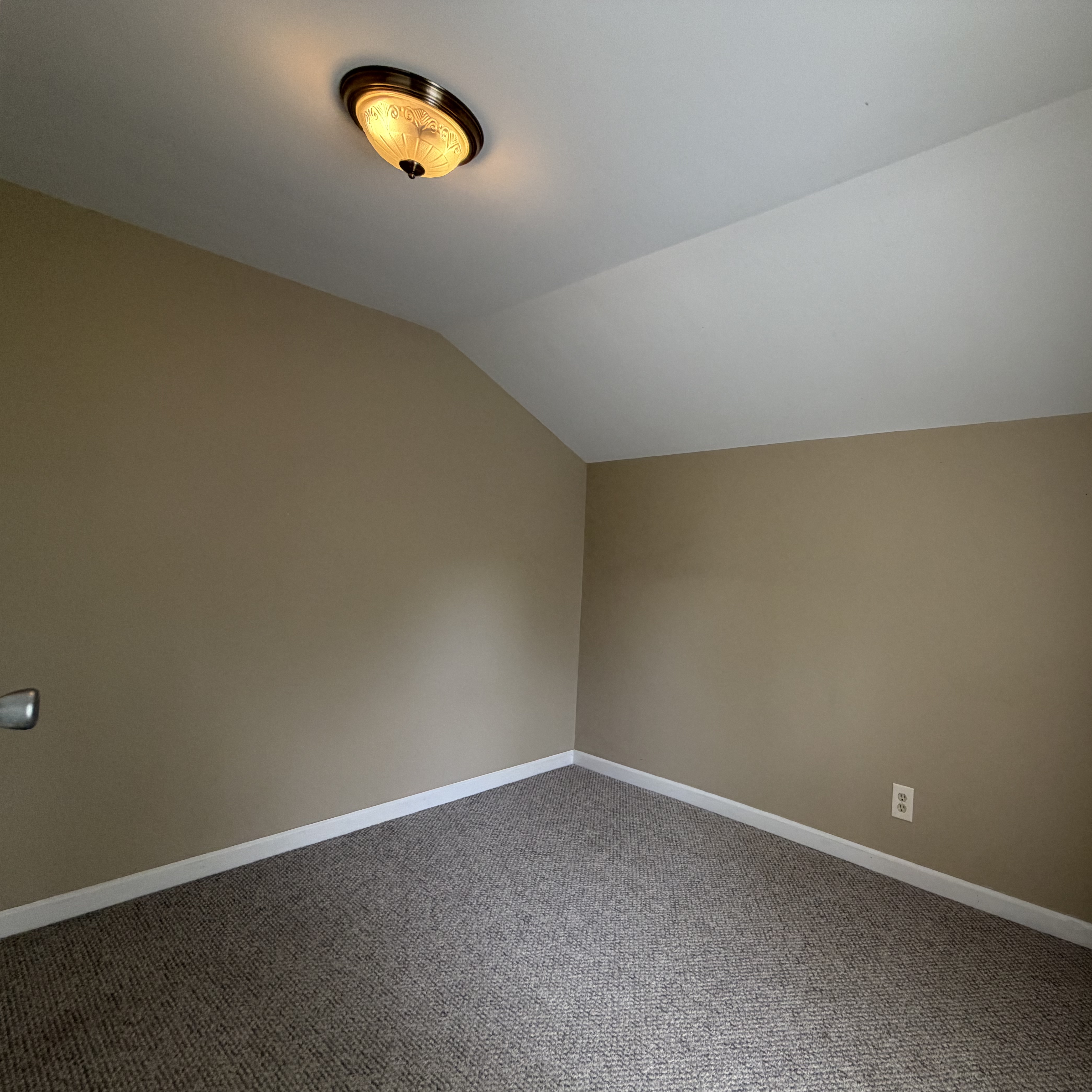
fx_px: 607
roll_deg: -2.0
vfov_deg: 84.0
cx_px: 740
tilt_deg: +0.3
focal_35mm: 17
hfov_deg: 80.8
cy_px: 560
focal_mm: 2.22
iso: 250
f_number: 2.2
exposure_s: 1/60
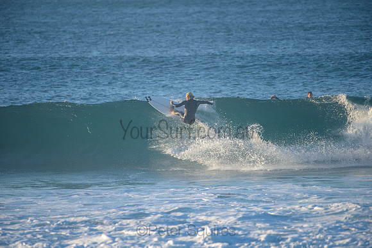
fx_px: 5168
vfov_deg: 2.8
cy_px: 124
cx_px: 186
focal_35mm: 500
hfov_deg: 4.1
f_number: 5.6
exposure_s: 1/2000
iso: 560
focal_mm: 500
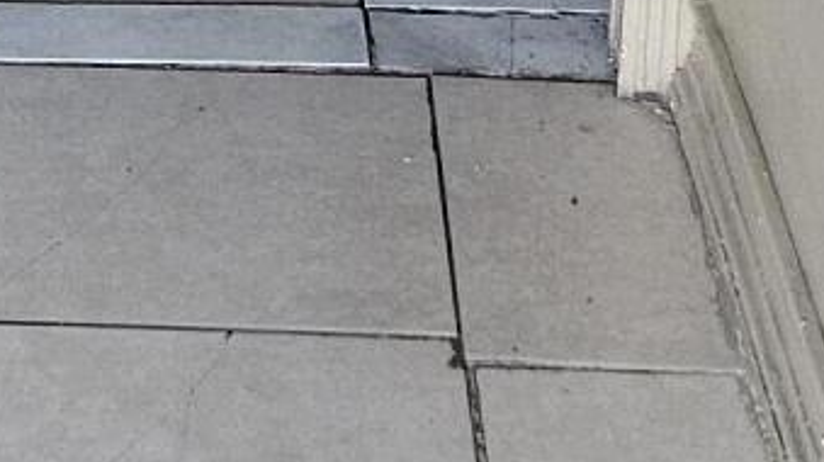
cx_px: 194
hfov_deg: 14.5
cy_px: -914
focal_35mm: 148
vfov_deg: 7.3
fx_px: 3231
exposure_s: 1/240
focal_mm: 5.4
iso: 500
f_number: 1.8
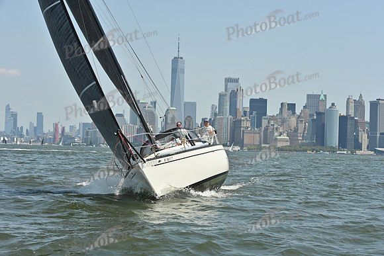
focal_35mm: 82
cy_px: 128
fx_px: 875
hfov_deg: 24.8
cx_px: 192
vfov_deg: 16.7
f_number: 8
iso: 320
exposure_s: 1/1250
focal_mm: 82
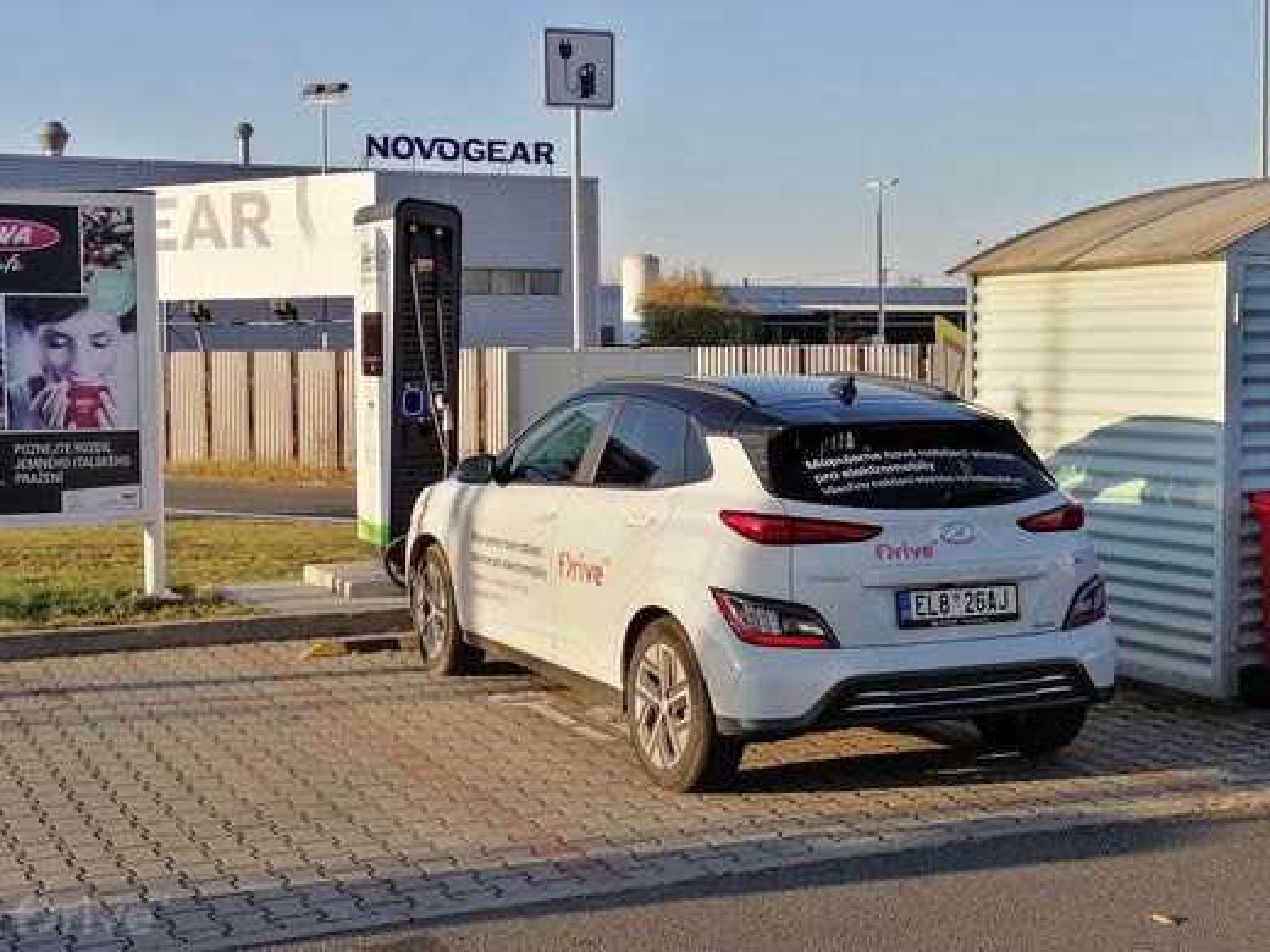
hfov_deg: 35.5
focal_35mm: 54
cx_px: 635
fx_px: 1981
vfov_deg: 27.0
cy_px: 476
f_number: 1.8
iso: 50
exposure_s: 1/763
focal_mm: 5.3
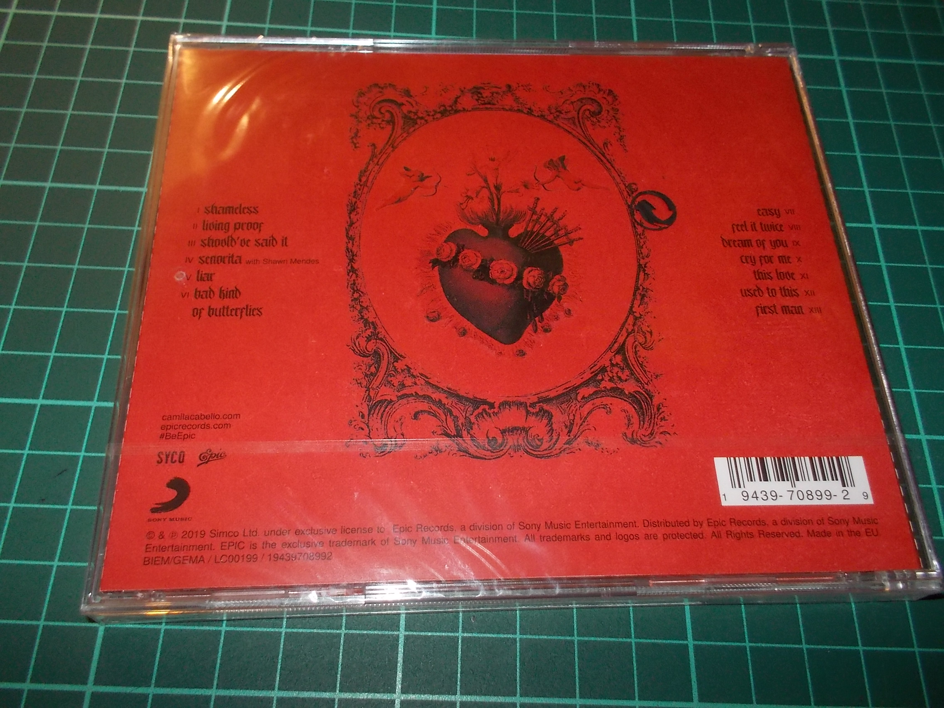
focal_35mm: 29
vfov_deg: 48.2
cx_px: 472
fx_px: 791
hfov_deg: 61.7
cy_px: 354
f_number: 3.3
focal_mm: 4.1
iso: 200
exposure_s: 1/30
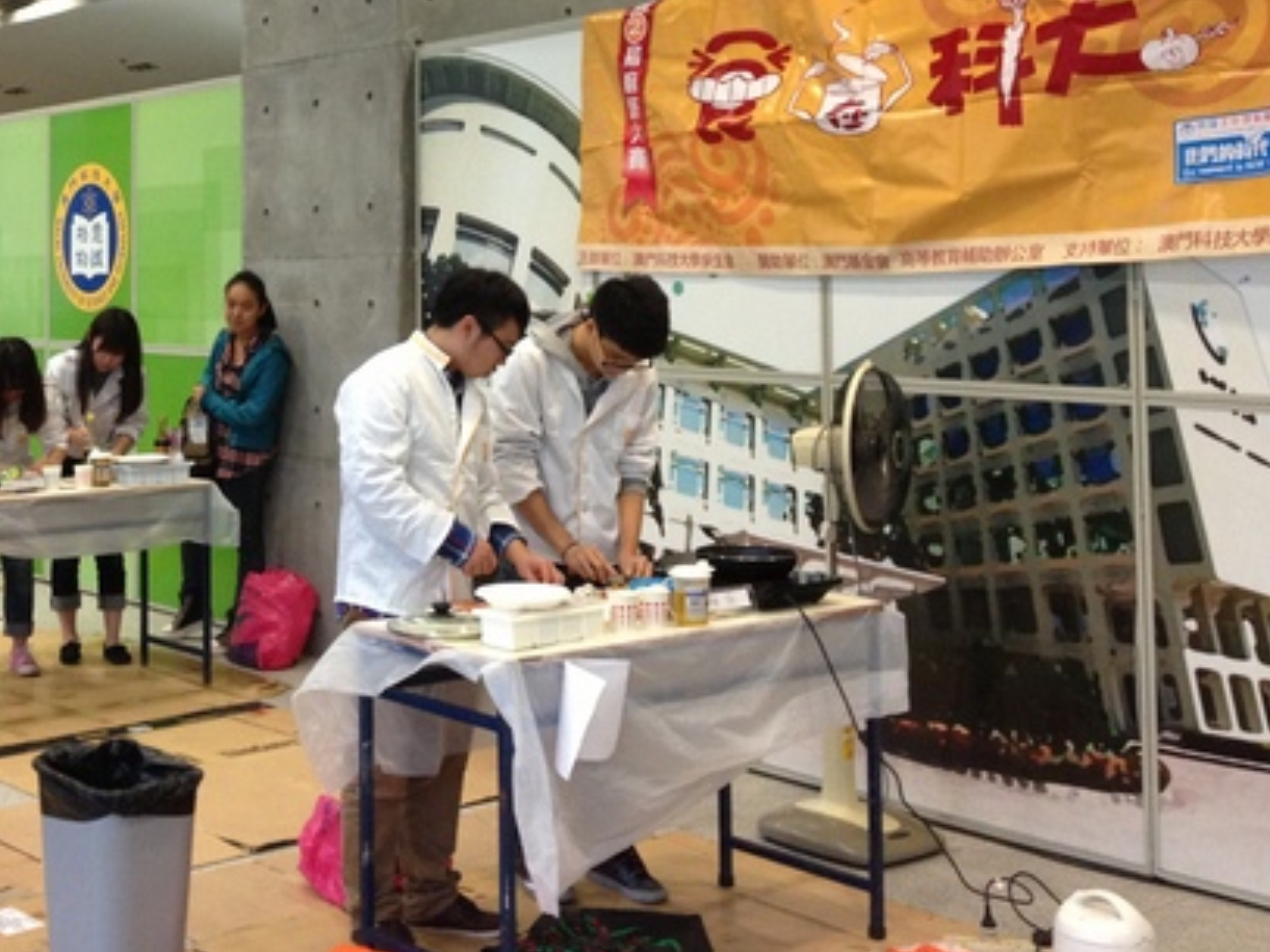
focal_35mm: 53
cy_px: 194
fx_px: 1944
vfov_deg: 27.0
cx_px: 301
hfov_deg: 35.3
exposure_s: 1/20
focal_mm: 4.13
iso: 250
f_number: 2.4
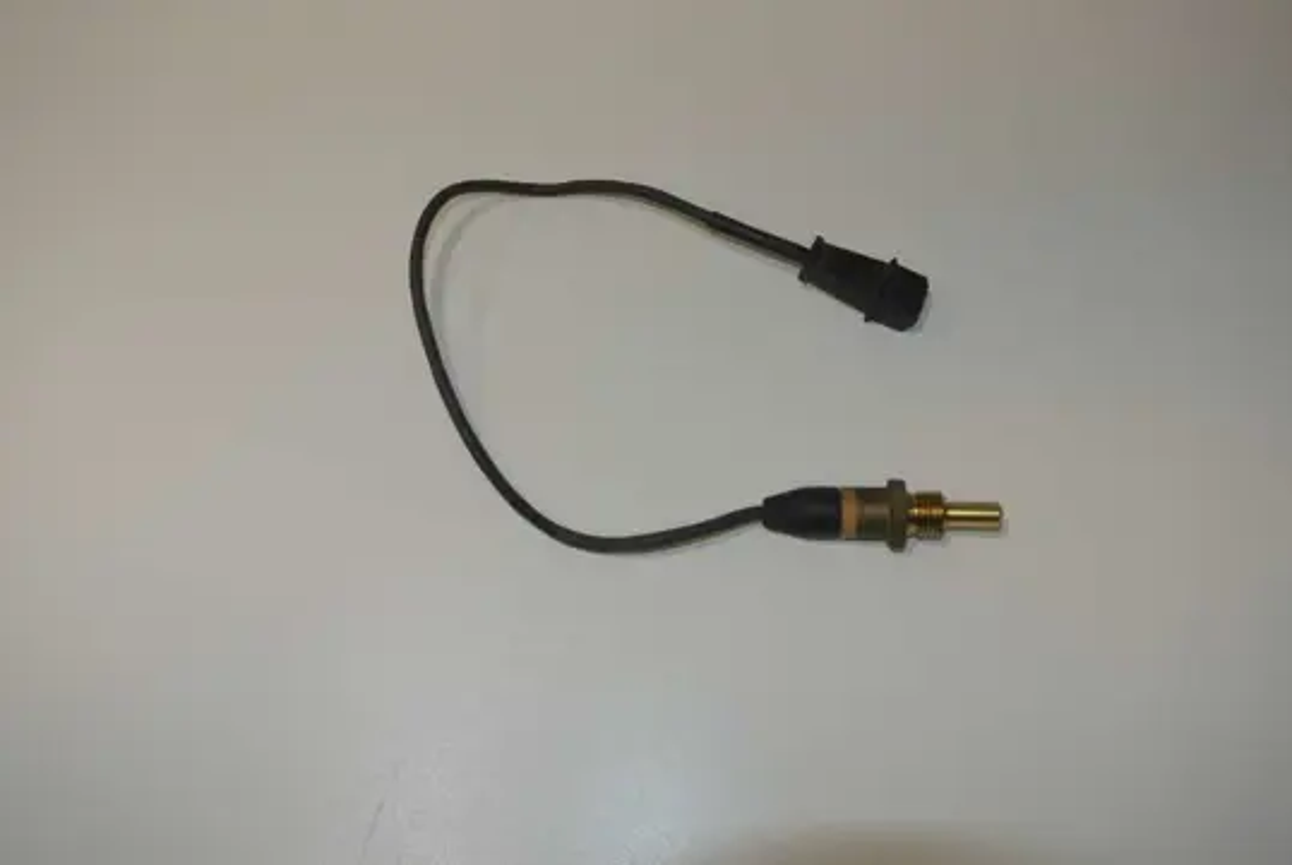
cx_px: 646
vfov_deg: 43.7
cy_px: 432
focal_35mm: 30
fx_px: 1078
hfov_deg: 61.9
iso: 200
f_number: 4.5
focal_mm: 11.4
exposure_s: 1/60
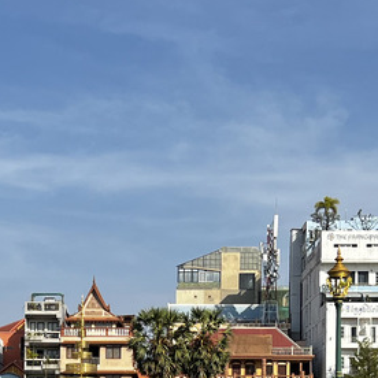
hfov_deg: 17.3
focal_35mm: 100
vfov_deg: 16.9
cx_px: 75
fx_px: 1235
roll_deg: -0.3
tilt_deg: +2.5
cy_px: 414
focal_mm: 5.7
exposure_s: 1/5076
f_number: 1.5
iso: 50
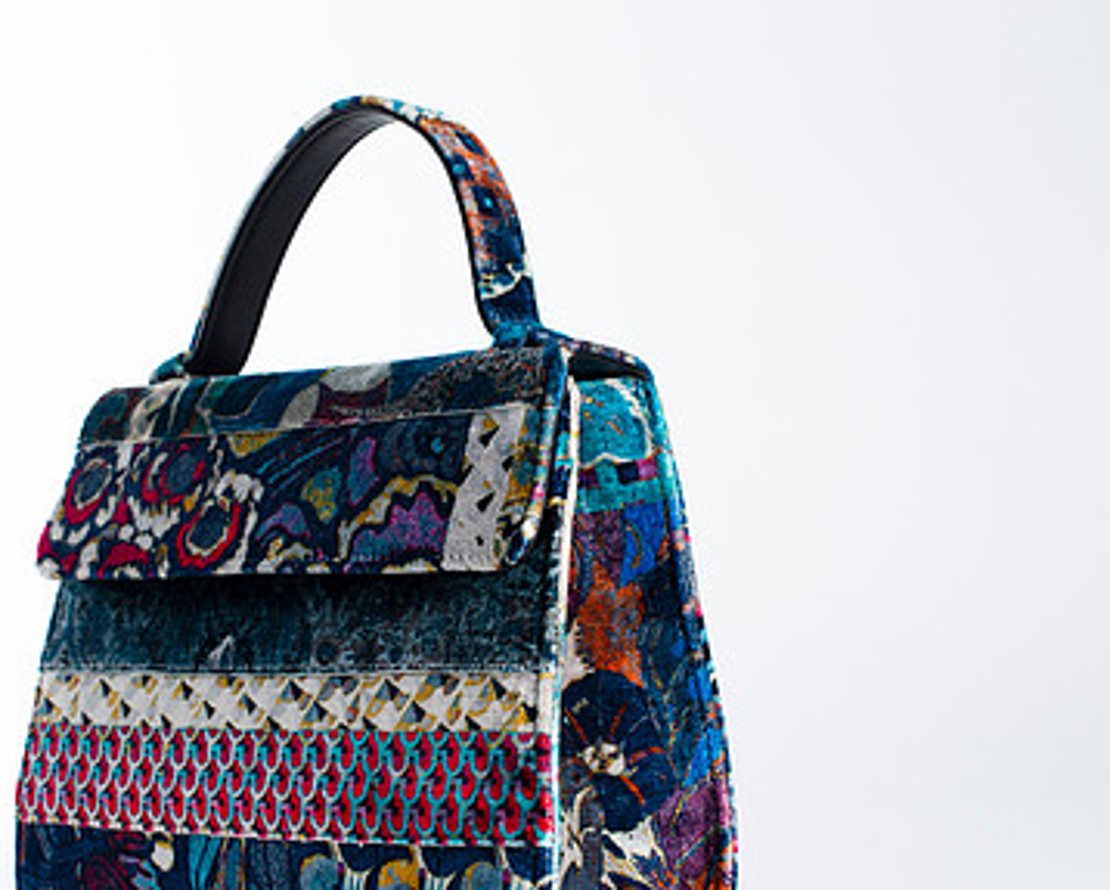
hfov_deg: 25.0
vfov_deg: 20.2
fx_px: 2499
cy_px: 557
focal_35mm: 76
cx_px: 446
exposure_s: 1/200
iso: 200
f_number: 7.1
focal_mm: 50
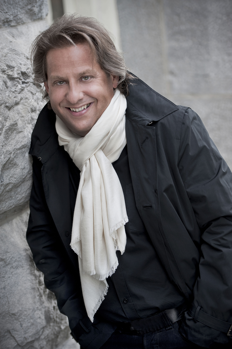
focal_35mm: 92
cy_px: 174
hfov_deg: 14.8
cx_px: 116
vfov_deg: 22.2
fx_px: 890
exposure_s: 1/100
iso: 320
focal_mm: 92
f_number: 3.5
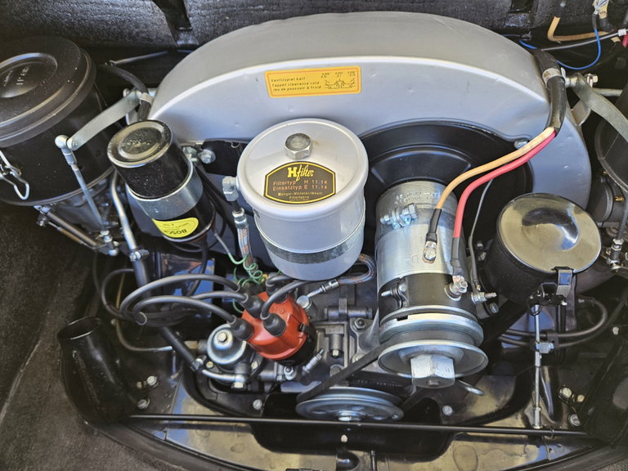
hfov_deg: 73.9
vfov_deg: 58.9
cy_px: 236
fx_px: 417
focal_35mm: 23
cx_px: 314
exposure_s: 1/100
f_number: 1.8
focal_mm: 5.4
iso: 40
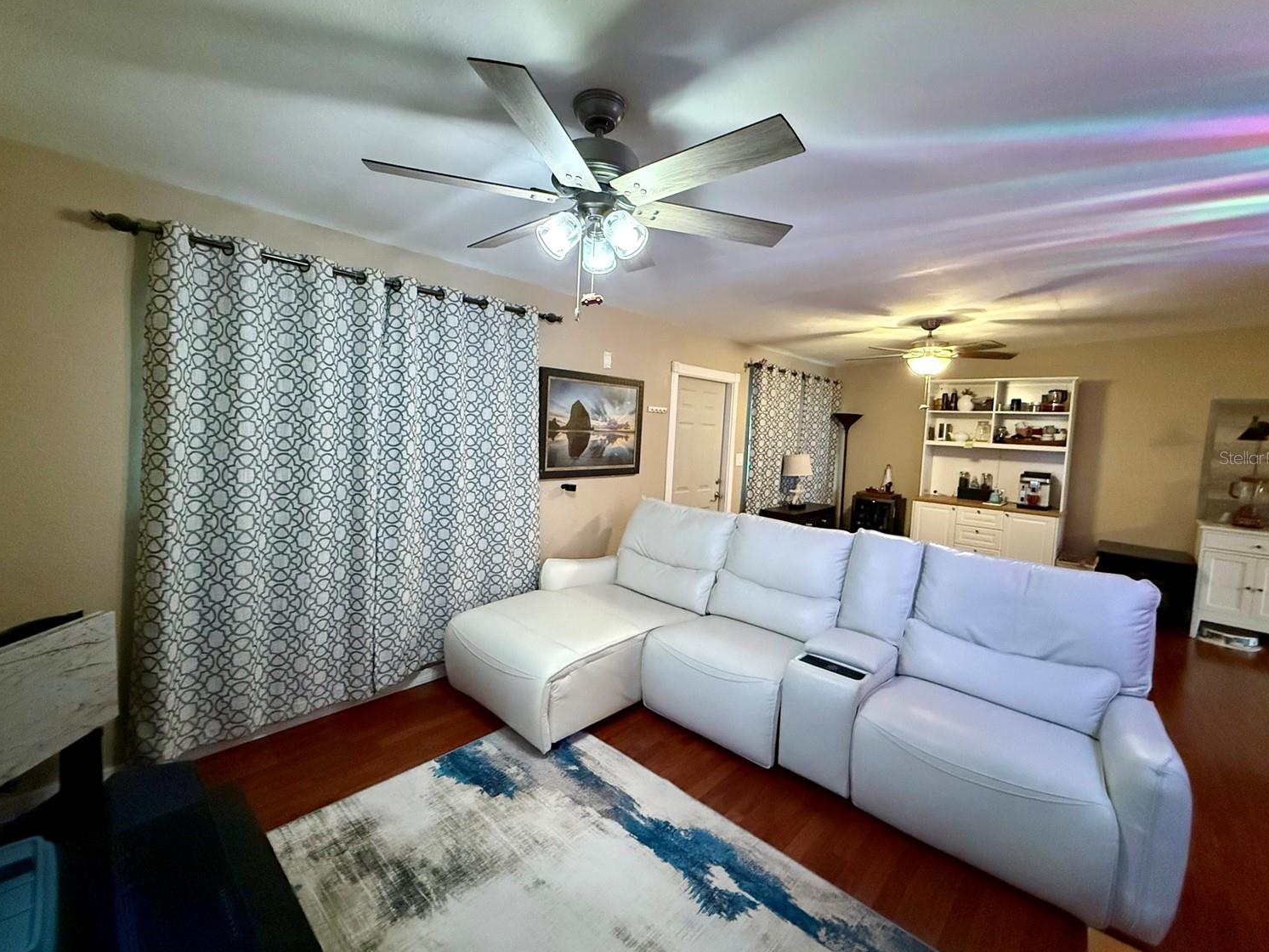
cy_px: 457
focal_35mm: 15
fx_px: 550
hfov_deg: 98.1
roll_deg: -2.6
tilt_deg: -3.3
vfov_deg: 81.7
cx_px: 620
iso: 1250
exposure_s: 1/60
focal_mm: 2.22
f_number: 2.2
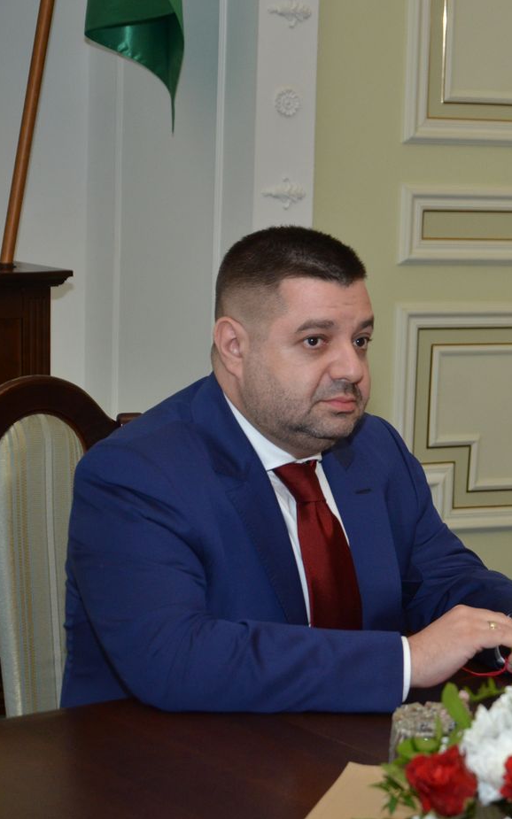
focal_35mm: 97
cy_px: 410
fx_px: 2166
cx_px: 583
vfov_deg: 21.4
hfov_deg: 13.2
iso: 640
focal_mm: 42
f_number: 5.6
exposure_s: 1/250
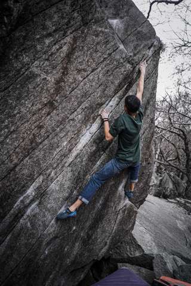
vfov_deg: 54.4
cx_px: 96
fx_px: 279
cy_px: 143
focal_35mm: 35
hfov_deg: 37.9
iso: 160
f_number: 2.8
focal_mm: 35
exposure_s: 1/200
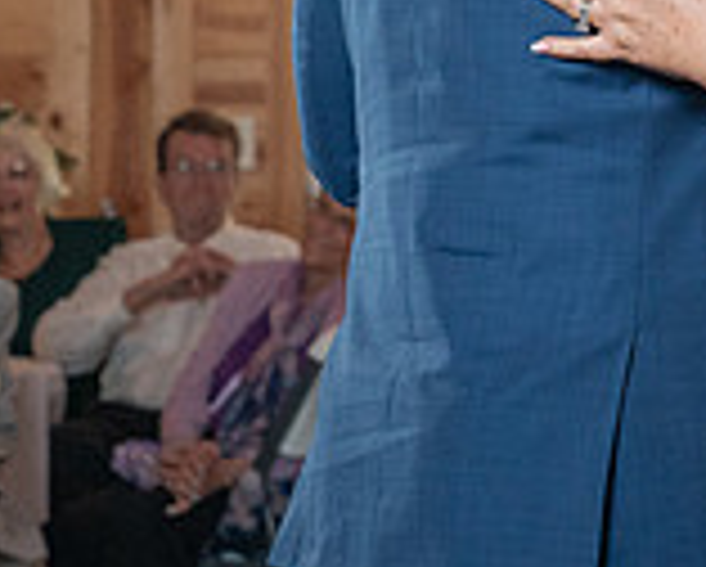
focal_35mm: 267
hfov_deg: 7.2
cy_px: -86
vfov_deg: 5.8
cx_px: 905
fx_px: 5586
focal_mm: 70
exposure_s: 1/200
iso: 2000
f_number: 5.6
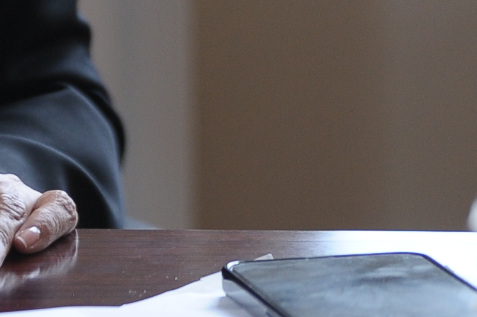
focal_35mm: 449
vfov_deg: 3.0
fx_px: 5944
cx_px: -395
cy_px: -444
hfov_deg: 4.5
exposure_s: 1/500
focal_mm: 85
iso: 800
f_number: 2.8
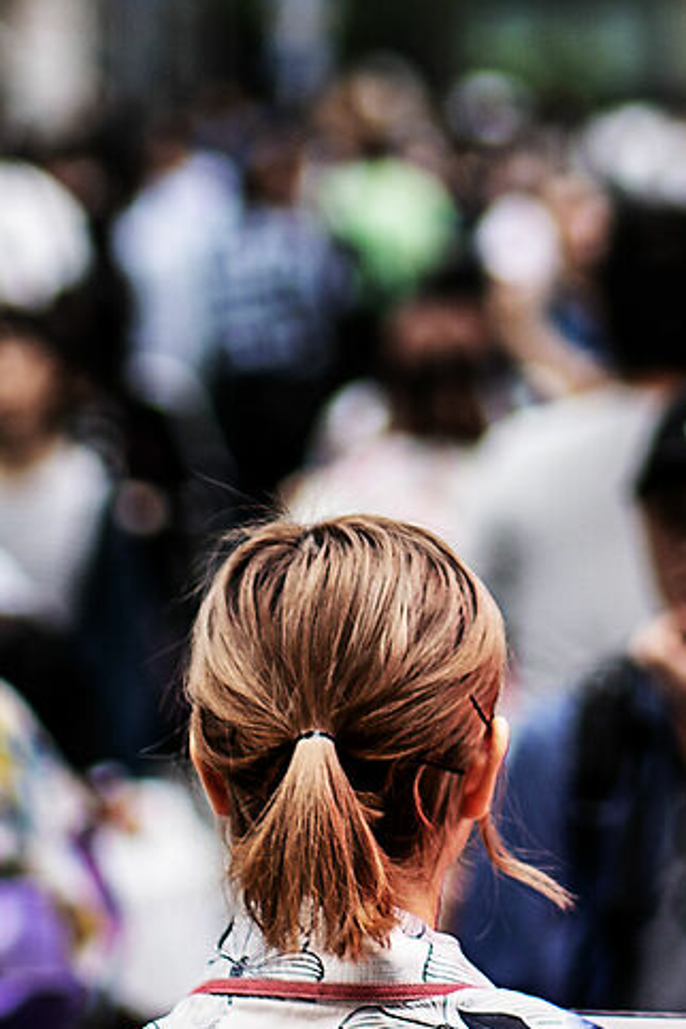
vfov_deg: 4.9
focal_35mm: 422
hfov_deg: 3.3
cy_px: -21
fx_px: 12061
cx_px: 818
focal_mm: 85
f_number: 1.8
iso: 100
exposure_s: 1/250
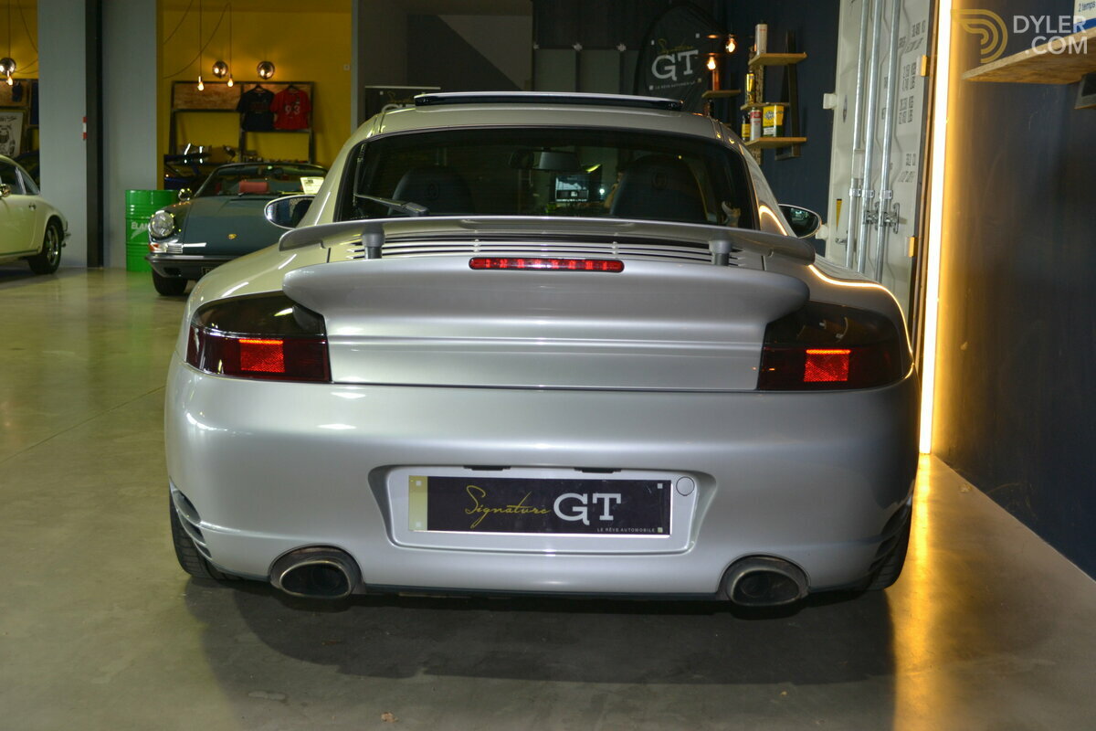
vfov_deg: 28.1
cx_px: 548
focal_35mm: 48
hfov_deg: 41.1
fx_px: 1461
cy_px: 366
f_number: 4.8
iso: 320
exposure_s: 1/30
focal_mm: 32
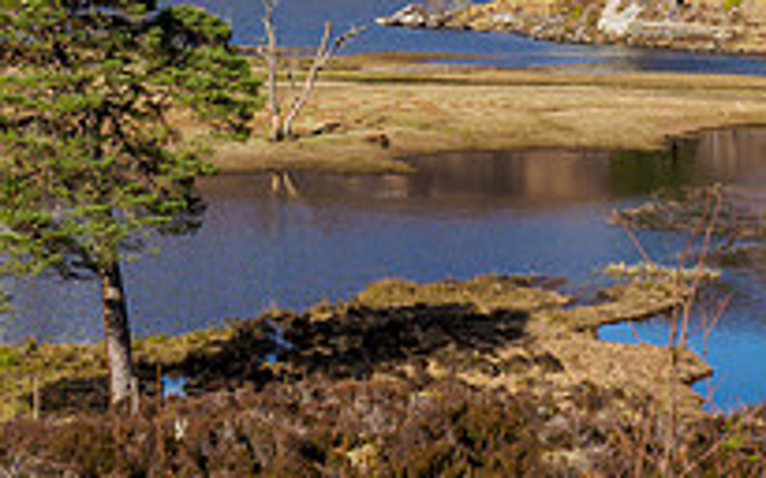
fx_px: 2254
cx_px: 504
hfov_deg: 19.2
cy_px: -189
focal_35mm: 108
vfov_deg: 11.7
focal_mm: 18
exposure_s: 1/800
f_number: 5.6
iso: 200
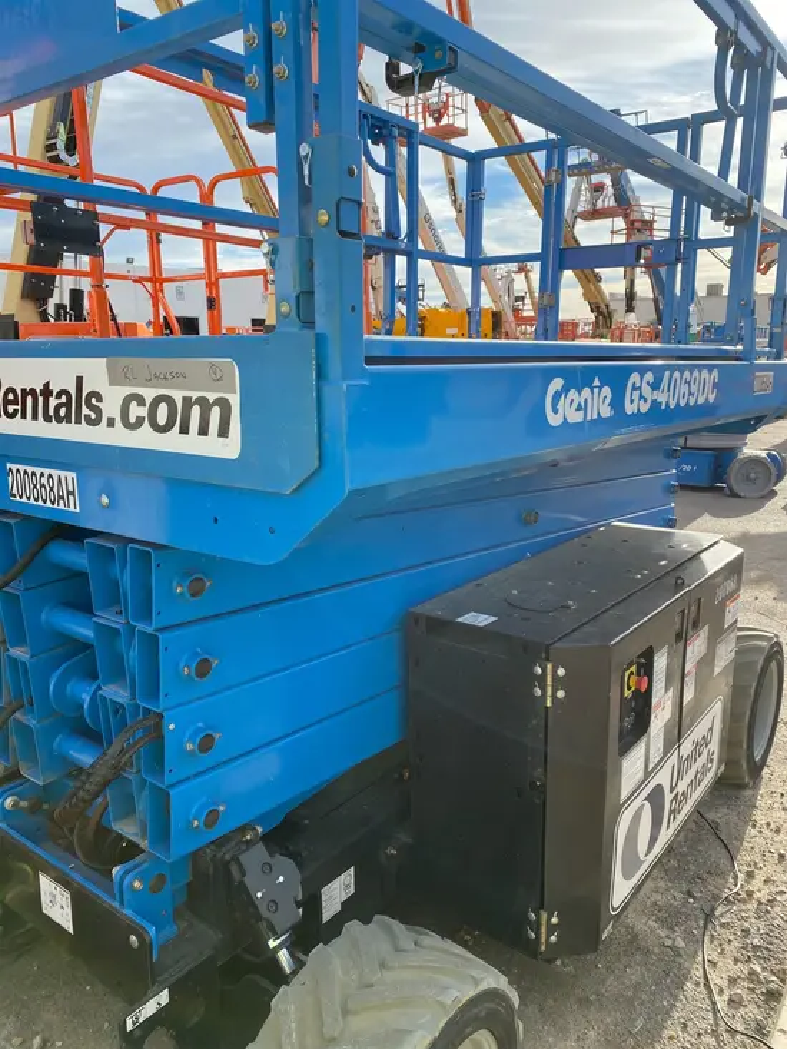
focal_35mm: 26
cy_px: 524
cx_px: 394
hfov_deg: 53.1
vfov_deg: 67.3
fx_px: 788
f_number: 1.8
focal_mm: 4.25
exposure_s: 1/1300
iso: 32
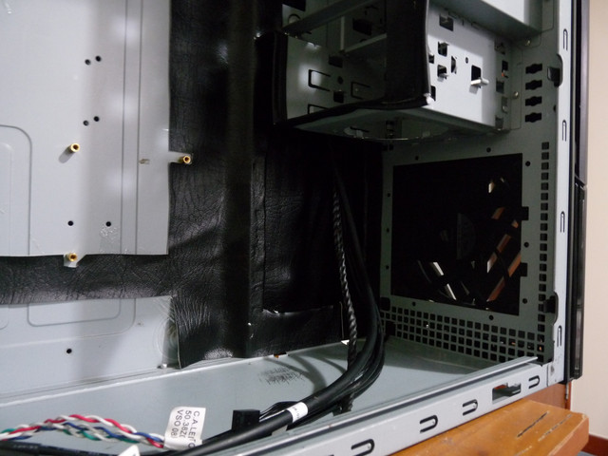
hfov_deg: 65.3
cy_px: 228
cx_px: 304
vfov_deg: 51.4
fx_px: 474
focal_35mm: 27
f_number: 3.6
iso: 400
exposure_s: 1/4
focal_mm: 4.8
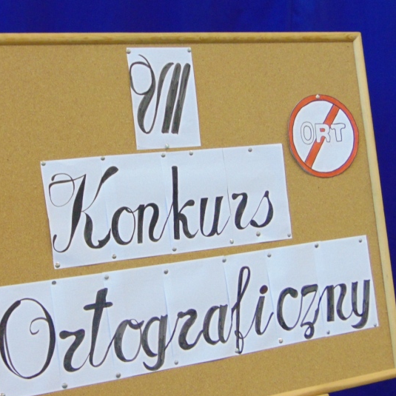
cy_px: 213
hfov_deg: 26.1
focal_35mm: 66
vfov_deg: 26.1
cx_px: 164
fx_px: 854
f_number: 3.3
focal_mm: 6.9
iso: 250
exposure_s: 1/30
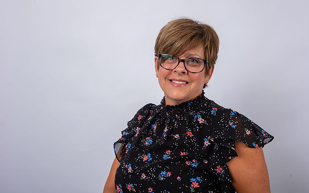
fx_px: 303
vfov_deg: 35.4
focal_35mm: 36
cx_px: 156
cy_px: 96
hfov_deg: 54.0
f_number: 8
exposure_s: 1/250
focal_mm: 35
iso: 160
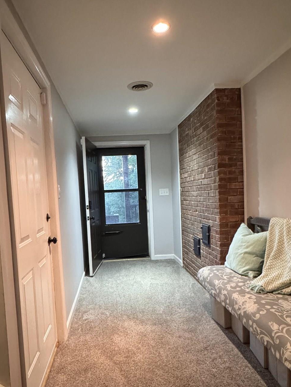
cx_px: 128
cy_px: 210
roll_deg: +4.0
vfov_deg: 69.3
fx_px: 280
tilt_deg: -3.7
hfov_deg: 54.7
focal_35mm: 25
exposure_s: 1/60
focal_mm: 2.22
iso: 1250
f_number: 2.2
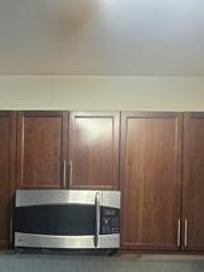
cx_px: 4
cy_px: 303
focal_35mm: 49
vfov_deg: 33.6
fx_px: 385
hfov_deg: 28.0
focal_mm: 2.2
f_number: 2.2
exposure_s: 1/60
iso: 500
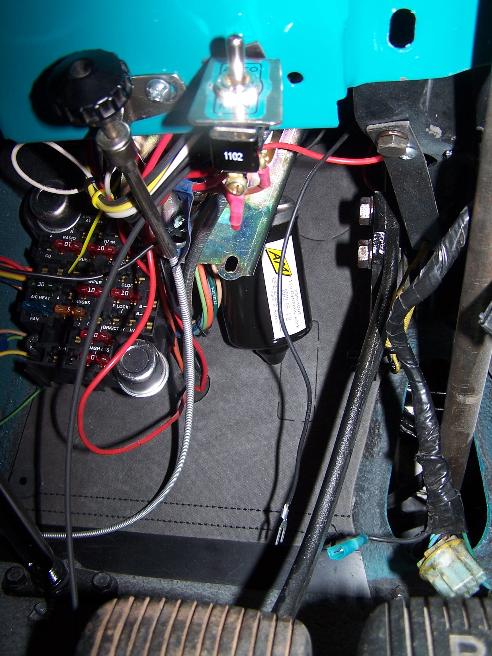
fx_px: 720
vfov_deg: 49.0
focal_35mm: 38
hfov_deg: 37.7
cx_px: 246
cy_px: 328
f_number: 2.8
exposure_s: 1/60
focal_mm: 6.3
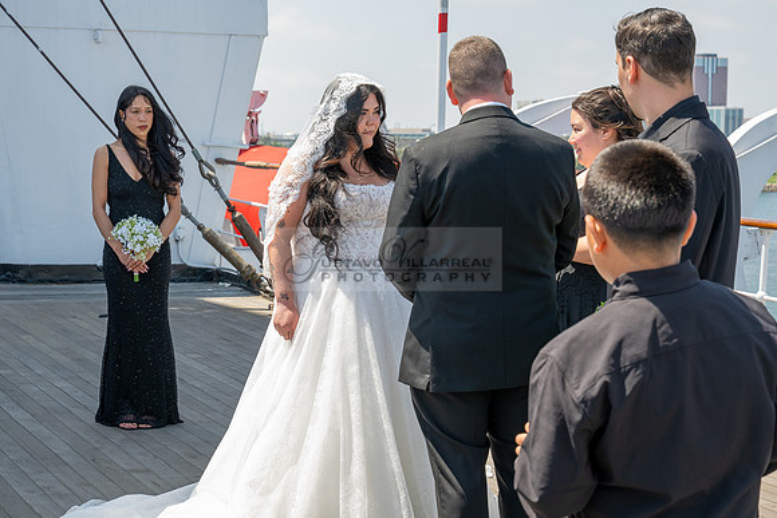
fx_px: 1511
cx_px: 388
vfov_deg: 19.5
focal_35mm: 70
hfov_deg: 28.8
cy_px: 259
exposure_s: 1/200
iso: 200
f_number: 9
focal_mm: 70
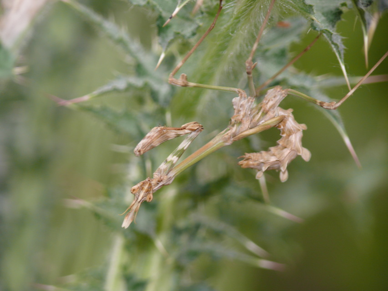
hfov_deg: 11.7
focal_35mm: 169
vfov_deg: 8.8
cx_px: 194
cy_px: 146
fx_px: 1895
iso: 100
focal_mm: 35.7
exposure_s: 1/25
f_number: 3.6
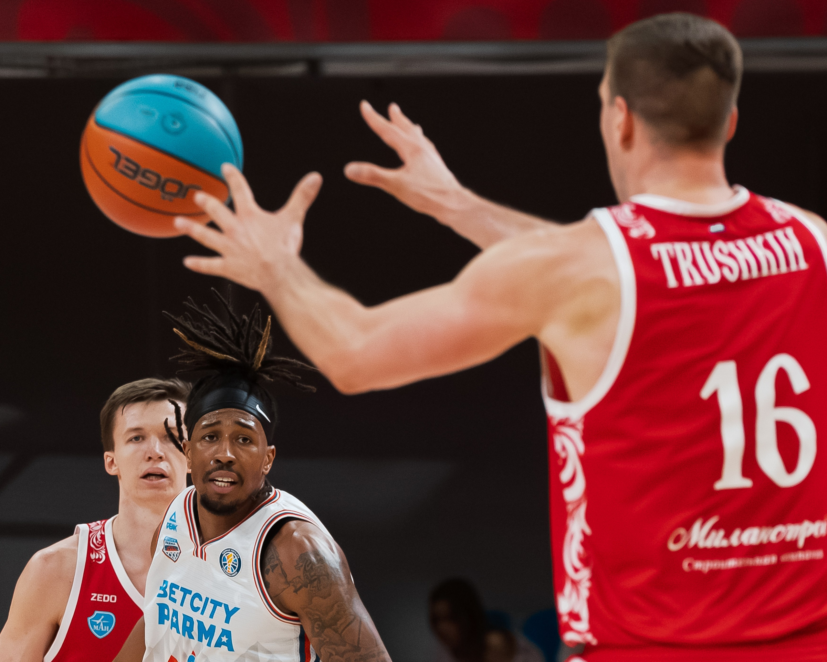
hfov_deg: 4.1
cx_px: 198
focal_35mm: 471
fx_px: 11525
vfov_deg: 3.3
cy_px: 623
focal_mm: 200
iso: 3200
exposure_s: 1/2000
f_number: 5
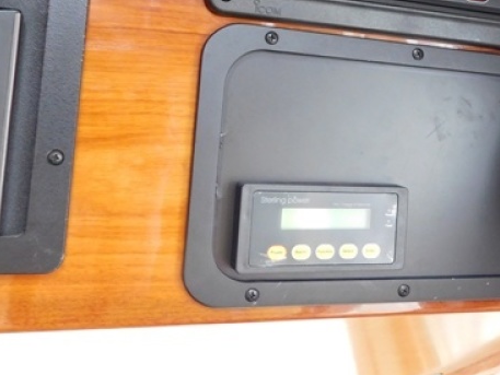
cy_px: 83
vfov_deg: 29.1
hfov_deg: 37.3
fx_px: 708
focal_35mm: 49
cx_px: 414
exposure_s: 1/13
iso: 400
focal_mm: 4.9
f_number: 3.2
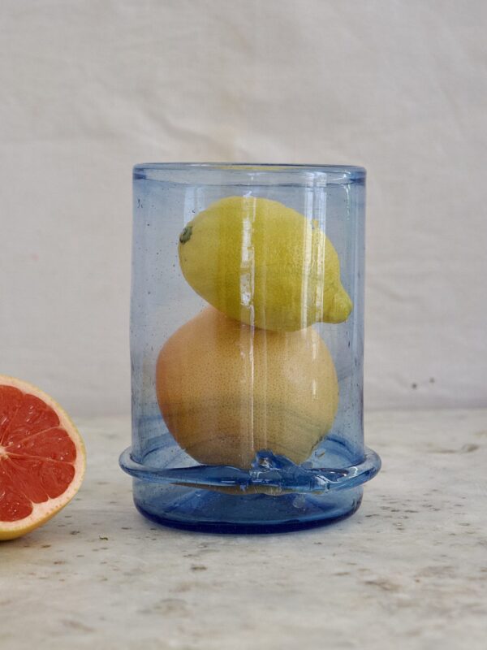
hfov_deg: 14.2
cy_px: 325
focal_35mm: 104
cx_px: 244
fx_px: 1951
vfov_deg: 18.9
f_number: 4
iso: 1000
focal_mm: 52
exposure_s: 1/125
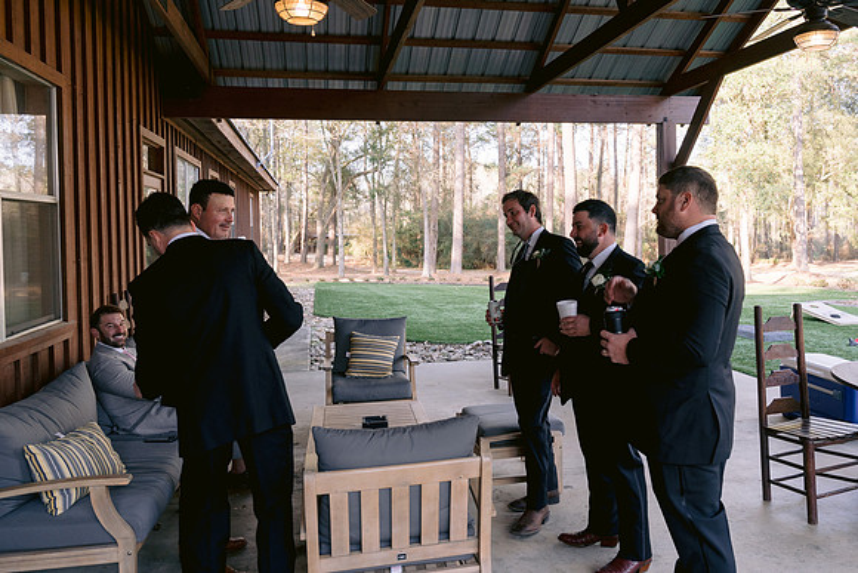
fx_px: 706
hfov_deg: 62.3
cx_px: 489
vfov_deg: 44.0
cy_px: 247
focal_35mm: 30
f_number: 6.3
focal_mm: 26
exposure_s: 1/100
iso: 400
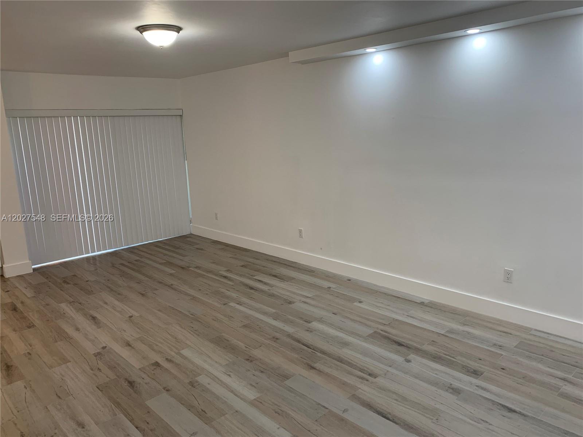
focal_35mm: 26
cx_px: 292
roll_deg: +1.1
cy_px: 218
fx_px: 438
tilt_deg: -12.0
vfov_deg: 53.1
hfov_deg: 67.3
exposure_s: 1/60
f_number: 1.8
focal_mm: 4.25
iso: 50
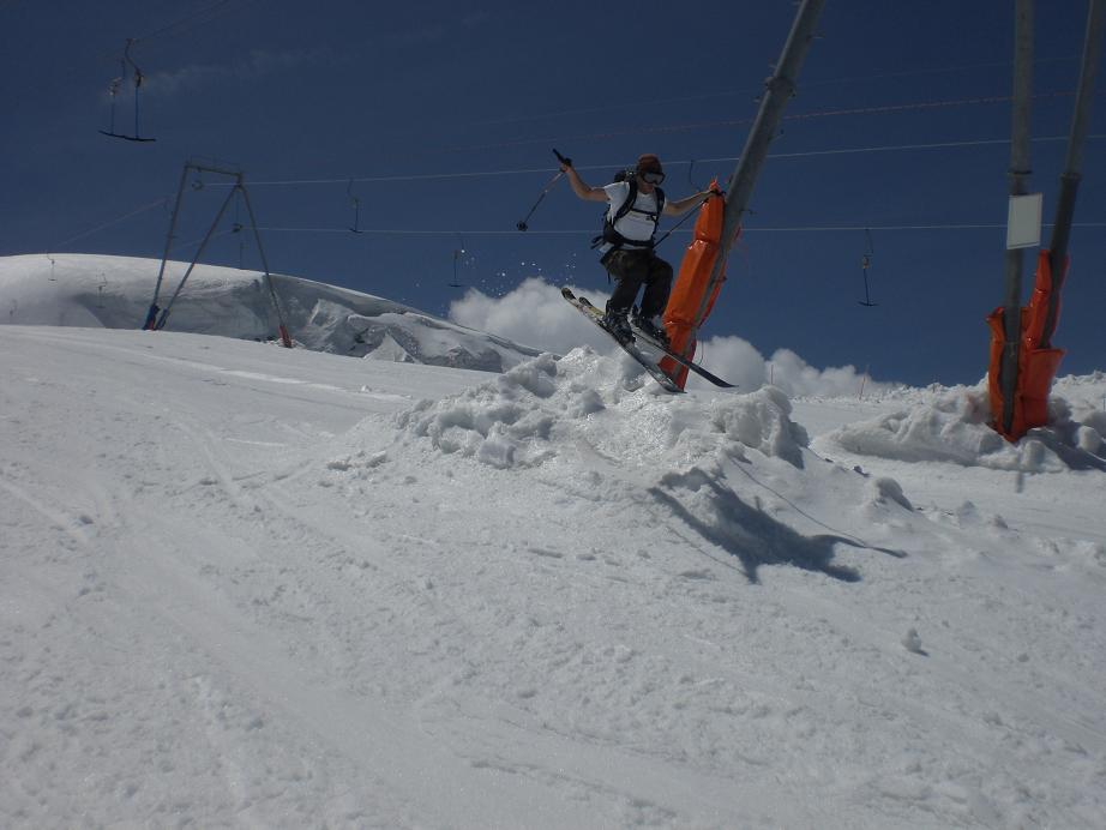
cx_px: 553
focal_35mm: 38
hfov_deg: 49.0
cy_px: 415
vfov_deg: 37.7
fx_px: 1214
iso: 50
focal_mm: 6.3
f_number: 4.4
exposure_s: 1/2000
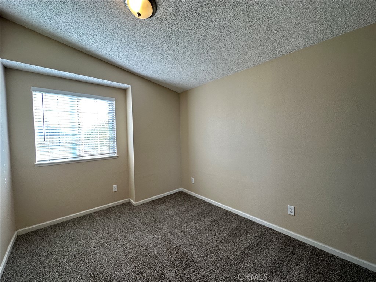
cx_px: 188
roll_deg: +1.1
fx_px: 152
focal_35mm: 14
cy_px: 141
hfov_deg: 102.1
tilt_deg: -2.4
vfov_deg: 85.7
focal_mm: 2.22
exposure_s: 1/120
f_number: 2.2
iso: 125
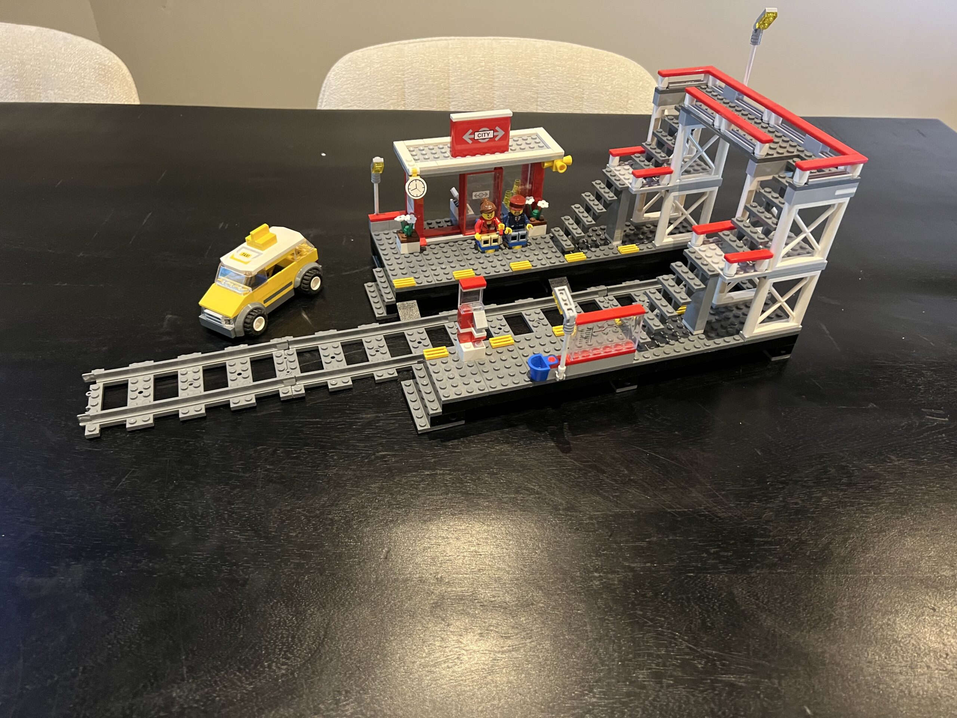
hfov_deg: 67.3
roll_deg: -1.2
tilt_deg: -40.0
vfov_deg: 53.1
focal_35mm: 26
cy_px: 359
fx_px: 719
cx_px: 478
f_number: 1.5
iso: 640
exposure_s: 1/37
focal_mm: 5.7
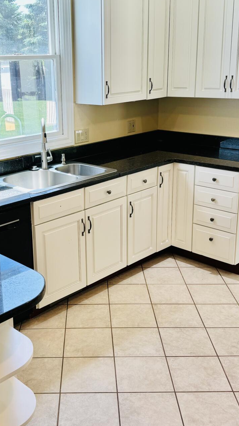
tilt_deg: -17.2
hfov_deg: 28.8
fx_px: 462
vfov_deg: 49.3
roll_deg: +1.6
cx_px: 75
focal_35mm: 41
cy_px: 190
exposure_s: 1/120
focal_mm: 6.76
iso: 64
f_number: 1.78
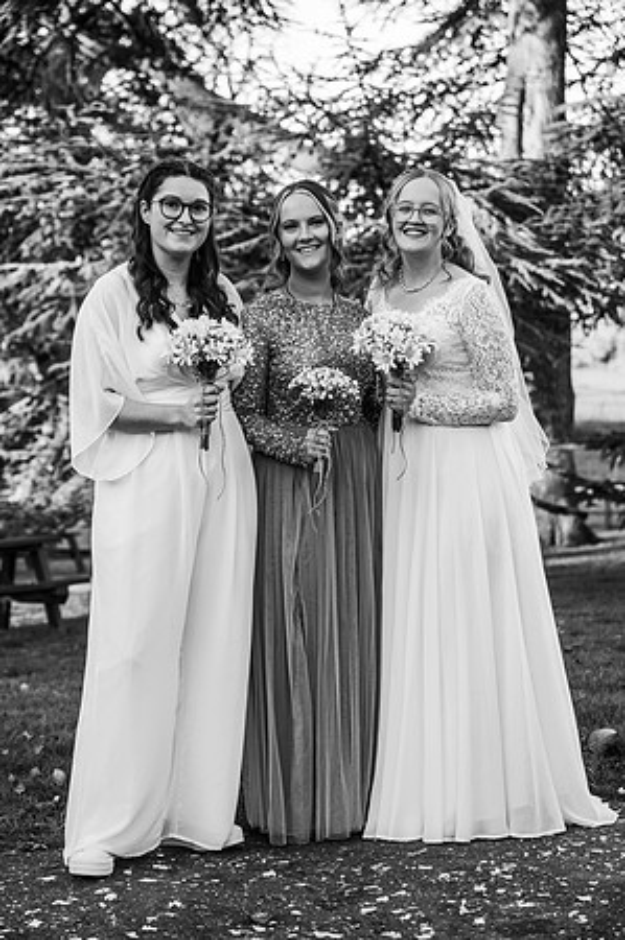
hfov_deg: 19.4
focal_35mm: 70
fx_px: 1827
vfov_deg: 28.9
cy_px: 470
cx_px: 312
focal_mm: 70
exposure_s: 1/320
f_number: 4
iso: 100
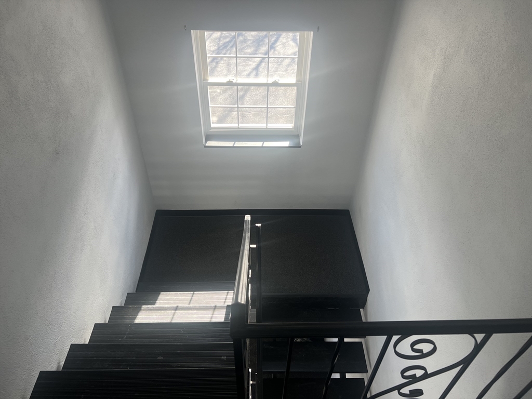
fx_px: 400
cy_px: 200
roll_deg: +0.1
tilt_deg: -43.2
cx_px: 266
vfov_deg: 53.1
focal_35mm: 26
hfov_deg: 67.3
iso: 50
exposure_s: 1/166
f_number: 1.5
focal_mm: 5.7
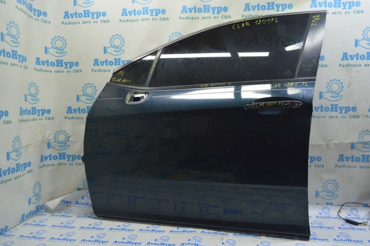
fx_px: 277
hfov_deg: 67.4
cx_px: 185
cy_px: 123
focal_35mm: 27
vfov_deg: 47.8
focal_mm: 18
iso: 400
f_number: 5.6
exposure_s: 1/25
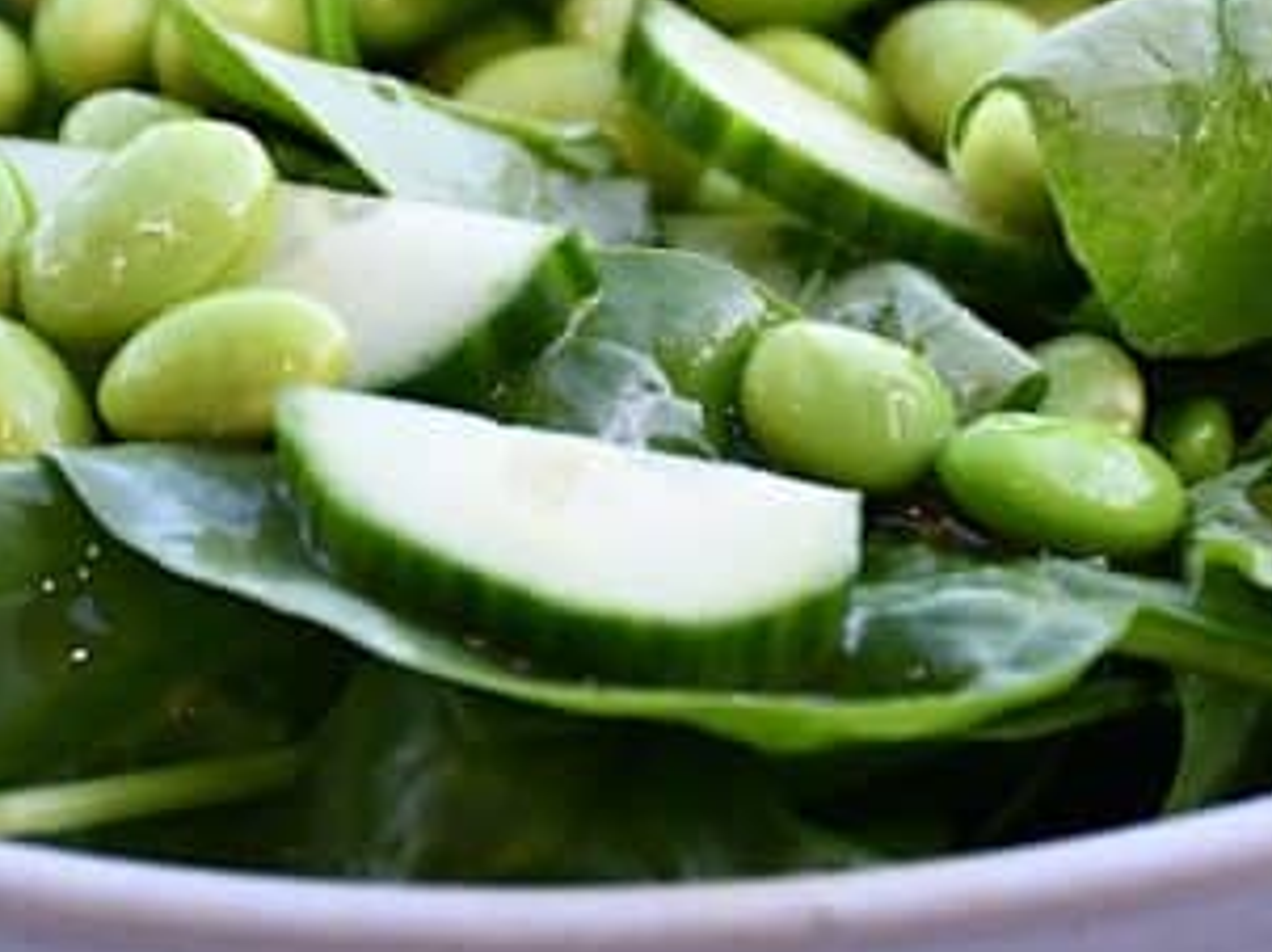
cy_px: 34
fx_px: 6572
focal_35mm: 179
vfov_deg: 8.2
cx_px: 564
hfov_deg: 11.1
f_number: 5.6
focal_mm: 52
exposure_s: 1/125
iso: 200
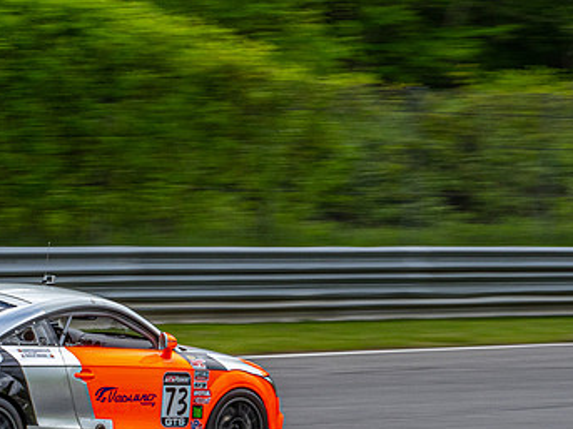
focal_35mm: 169
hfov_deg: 11.7
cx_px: 236
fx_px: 2796
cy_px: 333
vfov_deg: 8.8
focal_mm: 50
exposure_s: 1/125
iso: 320
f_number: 20
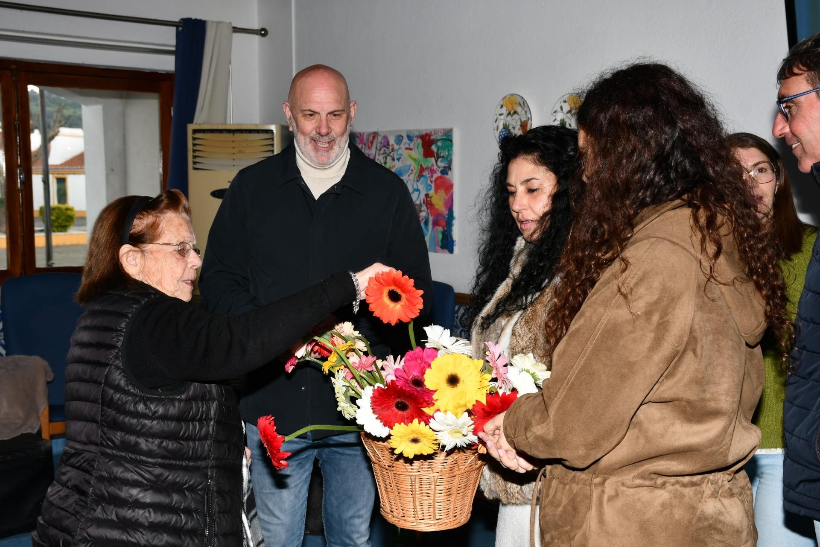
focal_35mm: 51
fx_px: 1162
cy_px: 274
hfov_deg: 38.9
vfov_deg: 26.5
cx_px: 410
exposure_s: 1/60
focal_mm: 34
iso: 200
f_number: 6.3
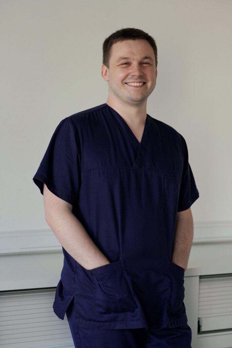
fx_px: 1232
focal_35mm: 128
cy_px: 174
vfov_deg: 16.1
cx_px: 116
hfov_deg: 10.8
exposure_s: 1/500
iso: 320
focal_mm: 85
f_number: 2
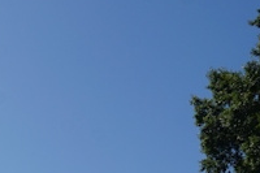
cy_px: 309
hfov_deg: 18.1
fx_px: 693
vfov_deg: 12.9
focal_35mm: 96
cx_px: -165
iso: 100
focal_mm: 16
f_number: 11
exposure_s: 1/160
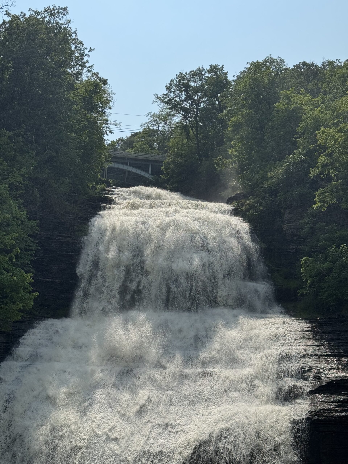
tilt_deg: +17.5
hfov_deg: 30.3
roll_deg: -2.2
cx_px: 174
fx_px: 643
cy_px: 232
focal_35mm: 48
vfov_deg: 39.7
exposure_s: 1/7937
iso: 64
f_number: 1.78
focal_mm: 6.76
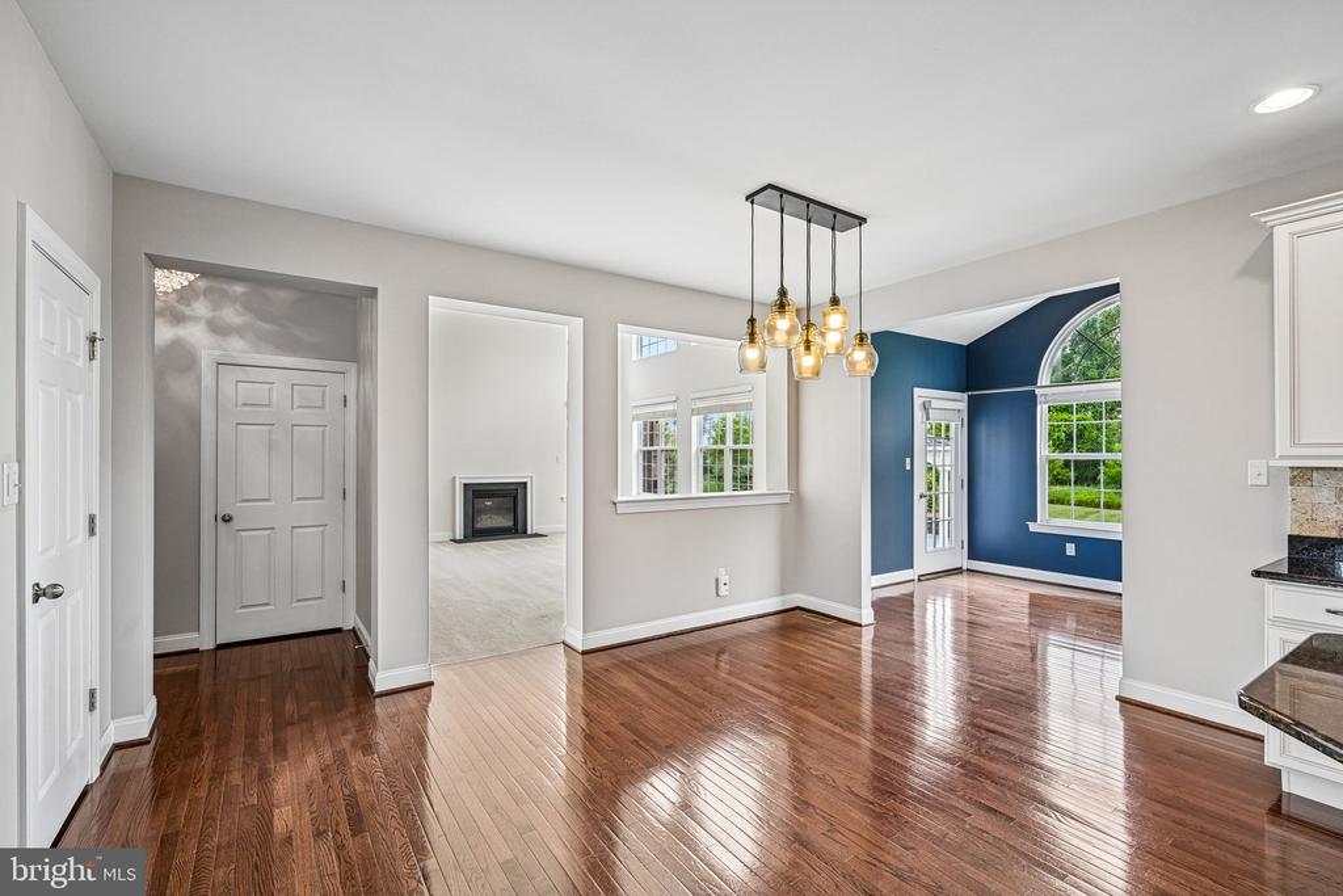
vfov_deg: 73.8
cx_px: 672
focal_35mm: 16
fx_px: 597
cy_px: 448
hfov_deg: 96.7
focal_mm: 16
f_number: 8
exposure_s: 1/100
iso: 800
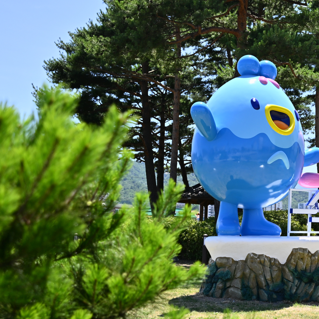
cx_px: 315
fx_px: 626
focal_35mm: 60
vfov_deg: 28.6
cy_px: 157
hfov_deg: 27.1
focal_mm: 28
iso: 100
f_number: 2.8
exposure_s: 1/2000
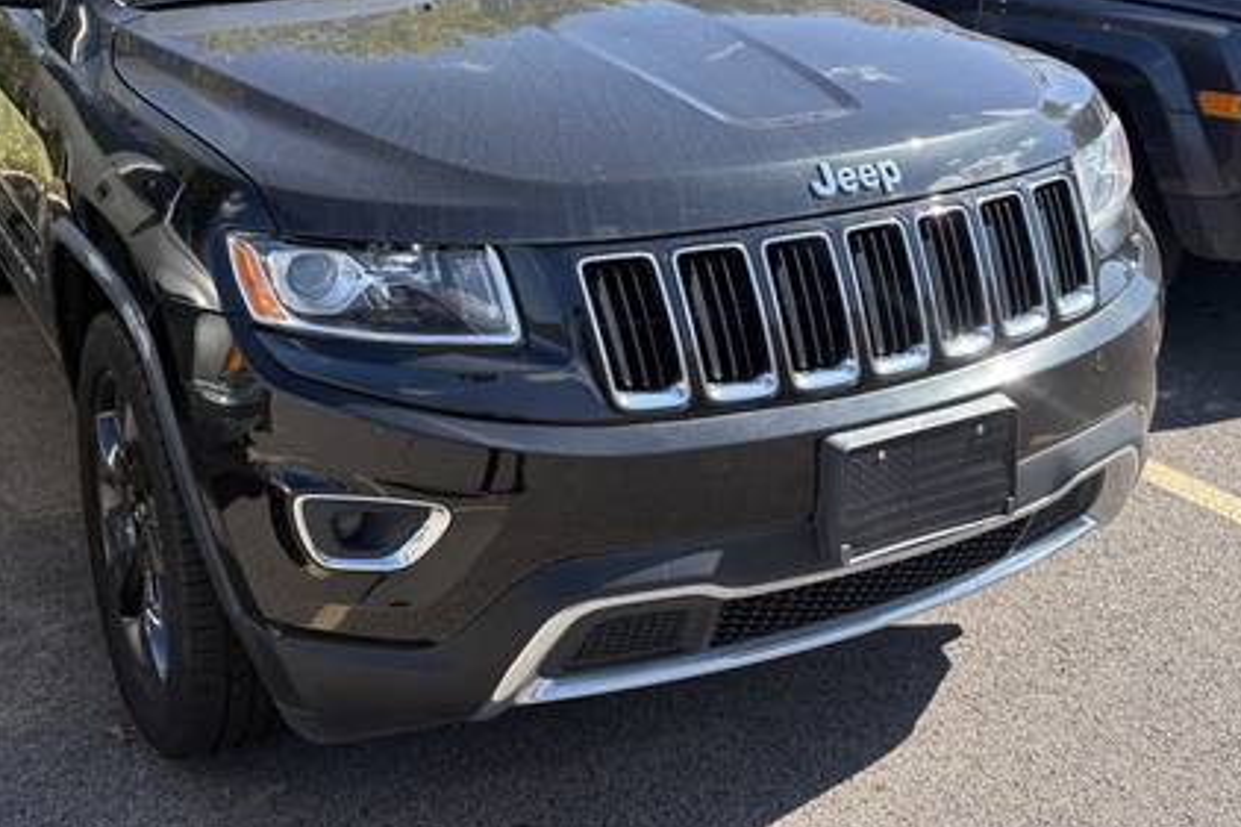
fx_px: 1413
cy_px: 135
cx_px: 418
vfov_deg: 31.5
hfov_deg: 46.7
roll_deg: -2.5
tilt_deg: -10.1
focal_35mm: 41
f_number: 1.6
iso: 50
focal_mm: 5.96
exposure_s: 1/973
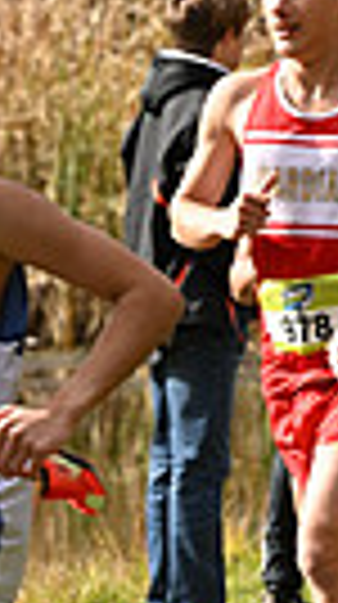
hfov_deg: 3.0
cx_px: 1113
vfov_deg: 5.5
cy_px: 353
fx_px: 6238
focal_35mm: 390
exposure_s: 1/400
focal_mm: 86
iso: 125
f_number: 5.6
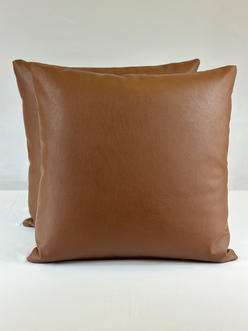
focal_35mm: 48
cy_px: 166
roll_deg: -0.1
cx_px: 124
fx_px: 459
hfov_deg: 30.3
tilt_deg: -13.8
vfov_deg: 39.7
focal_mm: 6.86
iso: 100
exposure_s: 1/120
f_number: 1.78
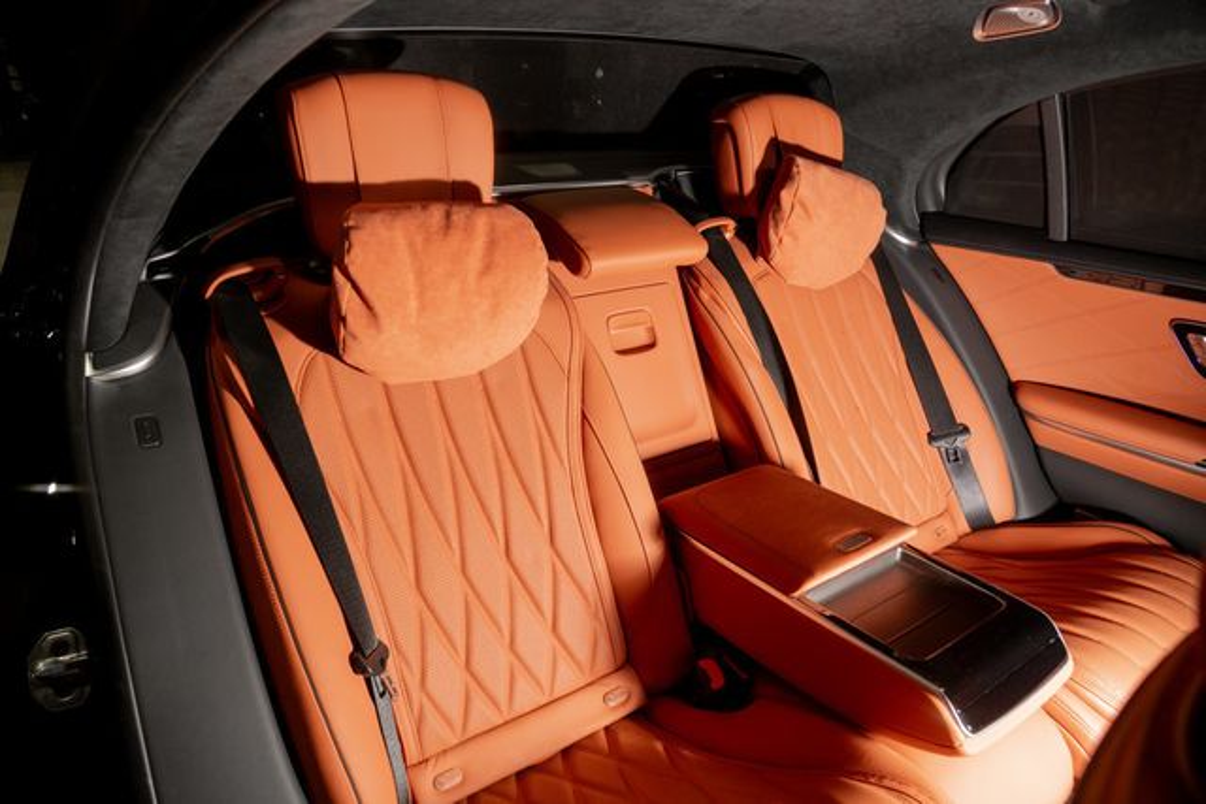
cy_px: 402
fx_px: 804
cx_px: 603
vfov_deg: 53.2
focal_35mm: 24
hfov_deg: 73.7
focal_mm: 24
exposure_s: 1/50
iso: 320
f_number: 5.6
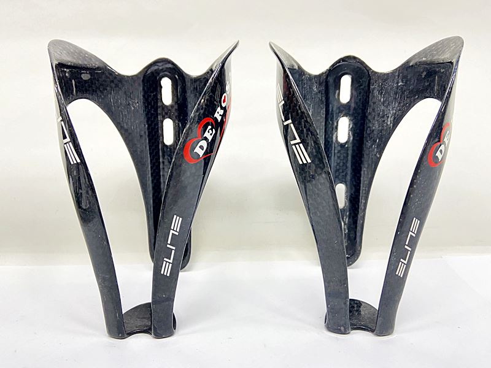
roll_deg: -0.4
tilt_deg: -8.8
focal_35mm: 26
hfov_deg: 67.3
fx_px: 369
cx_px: 246
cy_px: 184
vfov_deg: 53.1
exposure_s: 1/50
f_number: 1.8
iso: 125
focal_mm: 4.25
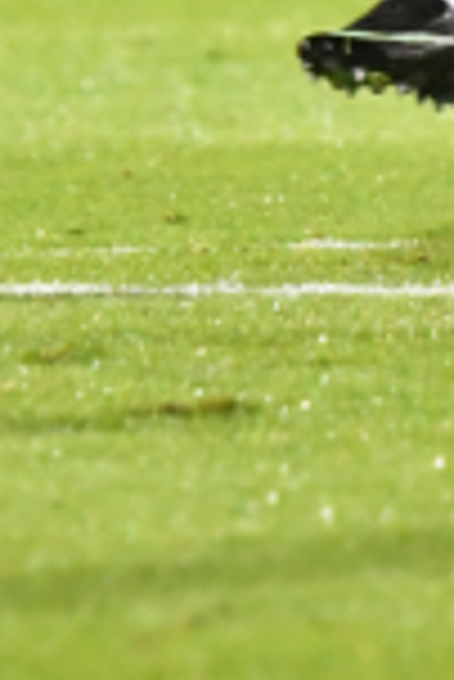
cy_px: -466
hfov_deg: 0.7
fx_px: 35970
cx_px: 310
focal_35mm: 1906
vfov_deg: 1.1
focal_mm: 240
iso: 6400
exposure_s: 1/1000
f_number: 4
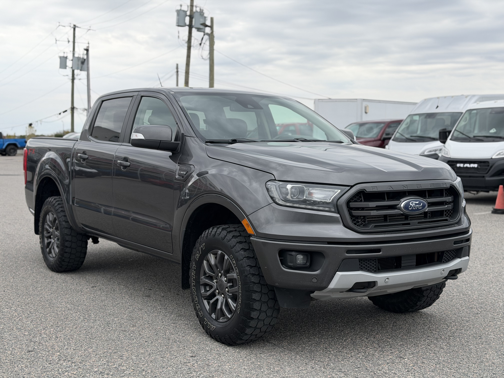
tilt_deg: -4.7
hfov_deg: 39.7
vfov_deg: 30.3
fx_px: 699
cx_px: 252
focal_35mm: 48
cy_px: 189
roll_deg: +0.1
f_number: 1.78
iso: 64
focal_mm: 6.76
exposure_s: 1/885
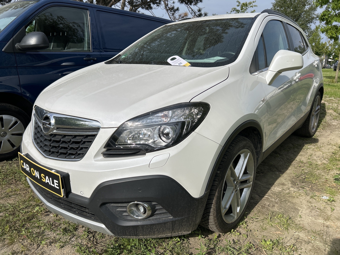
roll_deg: -0.3
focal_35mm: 26
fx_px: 255
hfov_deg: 67.3
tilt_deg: -13.8
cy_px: 128
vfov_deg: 53.1
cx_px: 170
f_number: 1.5
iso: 50
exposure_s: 1/7463
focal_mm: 5.7
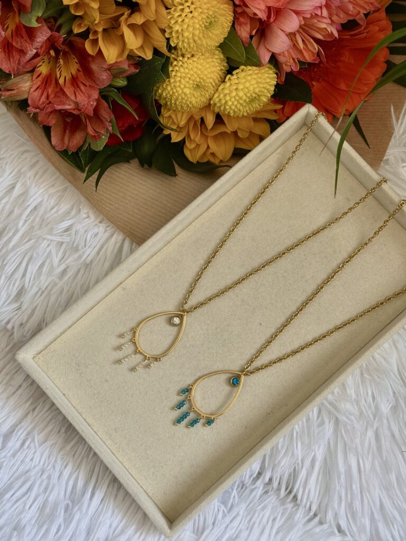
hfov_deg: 30.3
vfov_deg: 39.7
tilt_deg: -68.6
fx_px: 751
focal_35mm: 48
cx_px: 203
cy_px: 270
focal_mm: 6.76
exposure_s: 1/108
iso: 100
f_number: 1.78
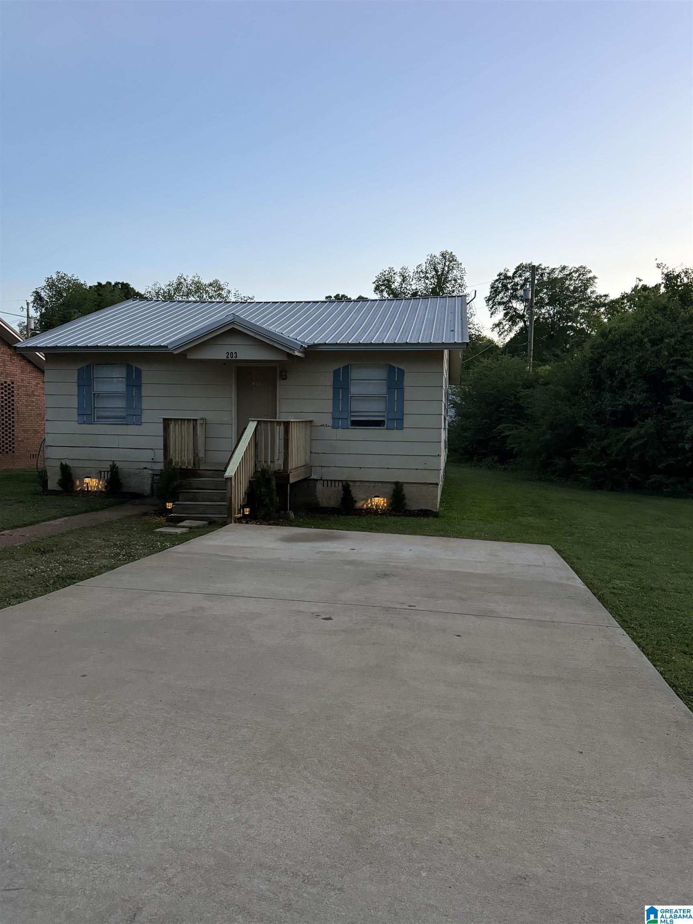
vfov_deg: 71.6
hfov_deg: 56.8
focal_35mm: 24
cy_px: 462
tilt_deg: -2.3
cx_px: 346
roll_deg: -1.4
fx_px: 641
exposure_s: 1/60
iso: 500
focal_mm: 6.76
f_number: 1.78
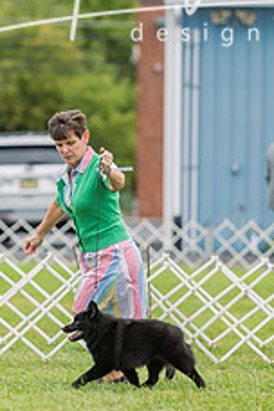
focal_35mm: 394
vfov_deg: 5.2
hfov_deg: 3.5
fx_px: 4498
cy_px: 211
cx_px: 85
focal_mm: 200
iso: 400
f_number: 3.5
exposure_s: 1/1250
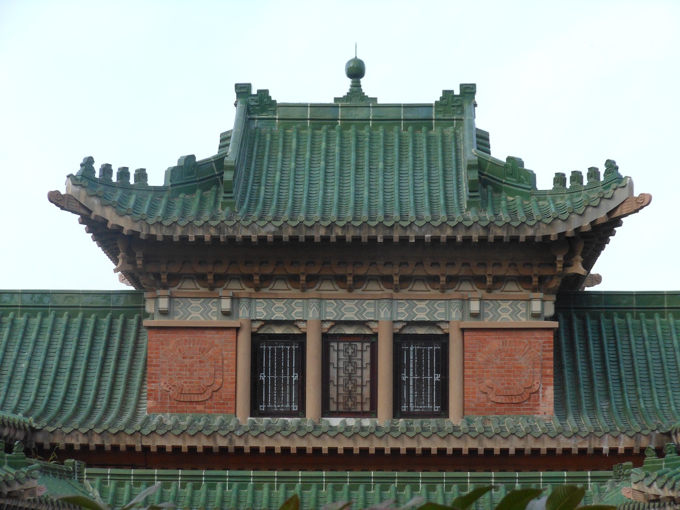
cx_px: 340
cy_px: 255
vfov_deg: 12.3
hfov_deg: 16.4
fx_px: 2357
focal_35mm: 120
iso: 200
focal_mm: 21.5
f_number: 5.4
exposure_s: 1/320
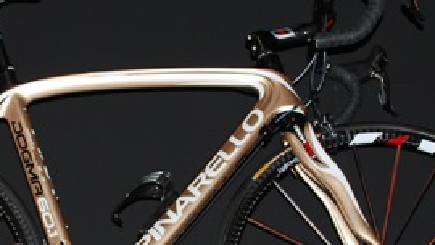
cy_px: 232
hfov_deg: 19.0
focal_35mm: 112
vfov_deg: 10.8
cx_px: 137
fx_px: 1292
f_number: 4.8
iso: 200
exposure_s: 1/60
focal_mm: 30
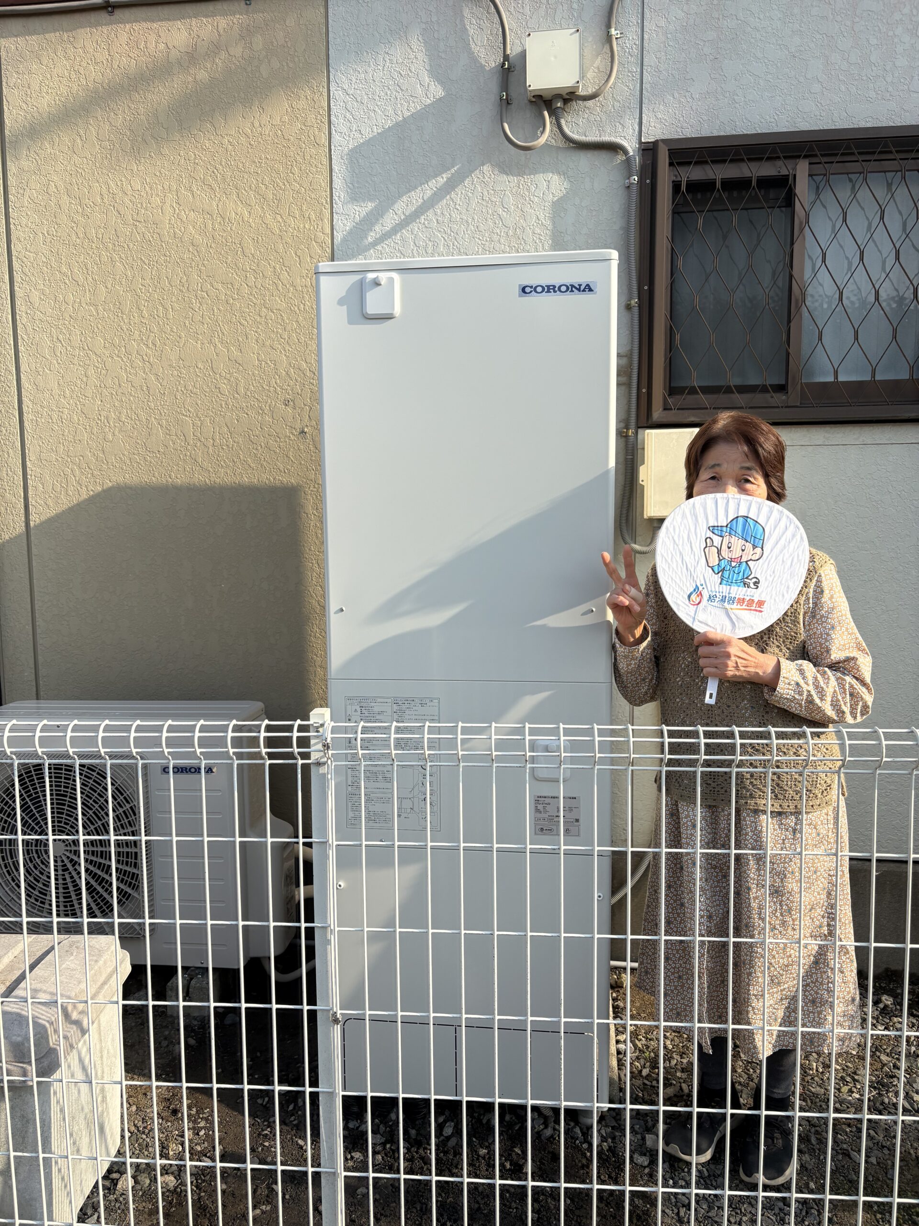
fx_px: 920
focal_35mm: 26
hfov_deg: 53.1
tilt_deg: -8.4
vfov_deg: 67.3
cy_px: 613
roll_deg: +2.0
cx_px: 460
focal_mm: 5.96
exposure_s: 1/2208
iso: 50
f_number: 1.6
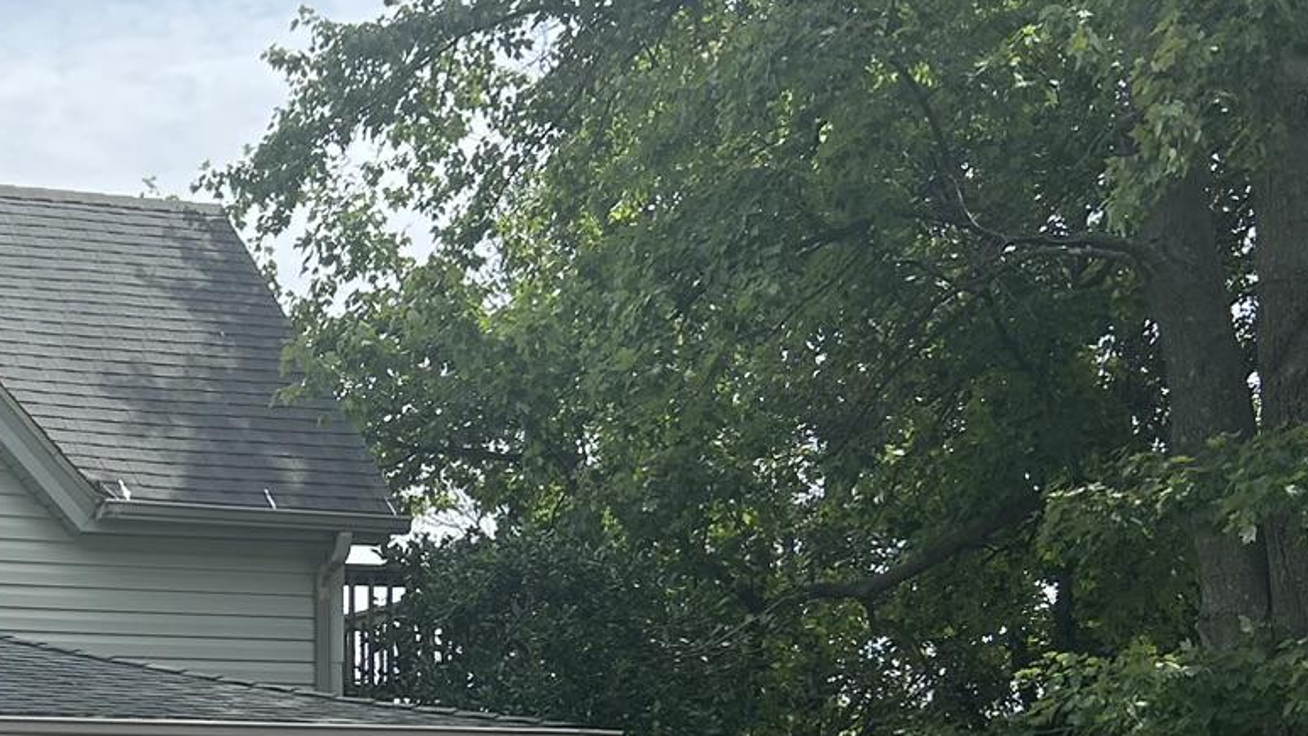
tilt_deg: +1.7
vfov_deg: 15.6
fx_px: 2601
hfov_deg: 26.3
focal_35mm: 75
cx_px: -74
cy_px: 834
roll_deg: +0.4
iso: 50
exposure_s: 1/2165
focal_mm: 5.7
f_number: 1.5
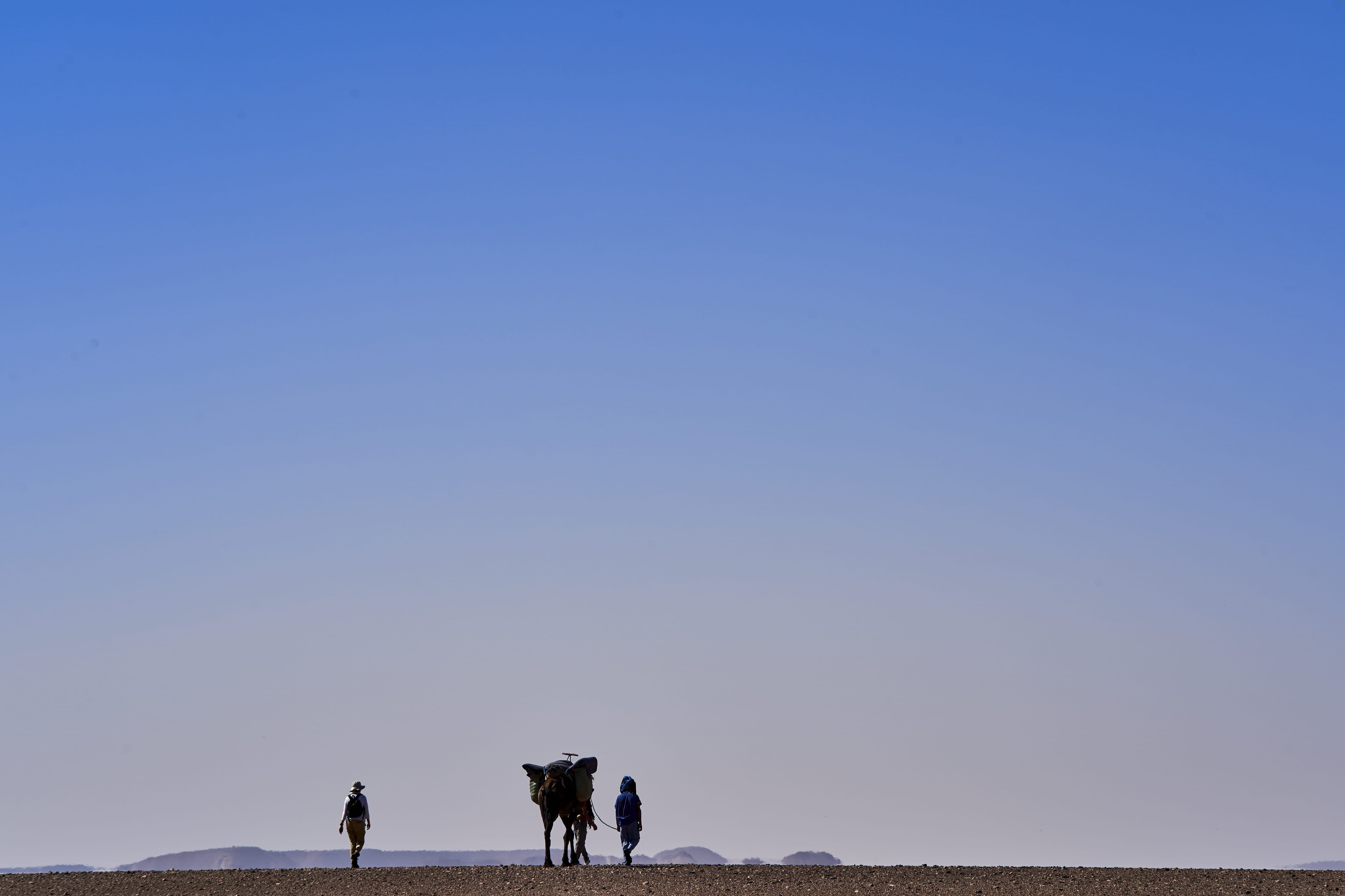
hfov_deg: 15.5
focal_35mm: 132
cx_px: 672
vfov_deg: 10.4
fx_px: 4932
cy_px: 448
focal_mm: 132
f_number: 13
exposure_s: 1/320
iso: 100
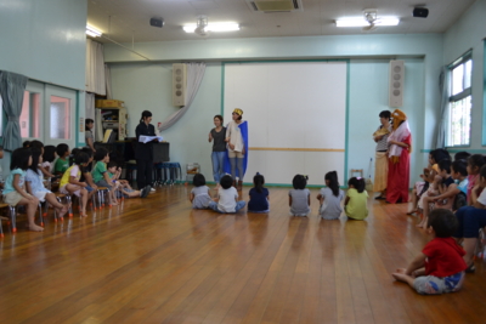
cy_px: 162
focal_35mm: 33
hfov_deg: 57.2
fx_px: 446
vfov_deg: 40.0
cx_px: 243
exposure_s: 1/60
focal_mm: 22
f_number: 3.8
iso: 400
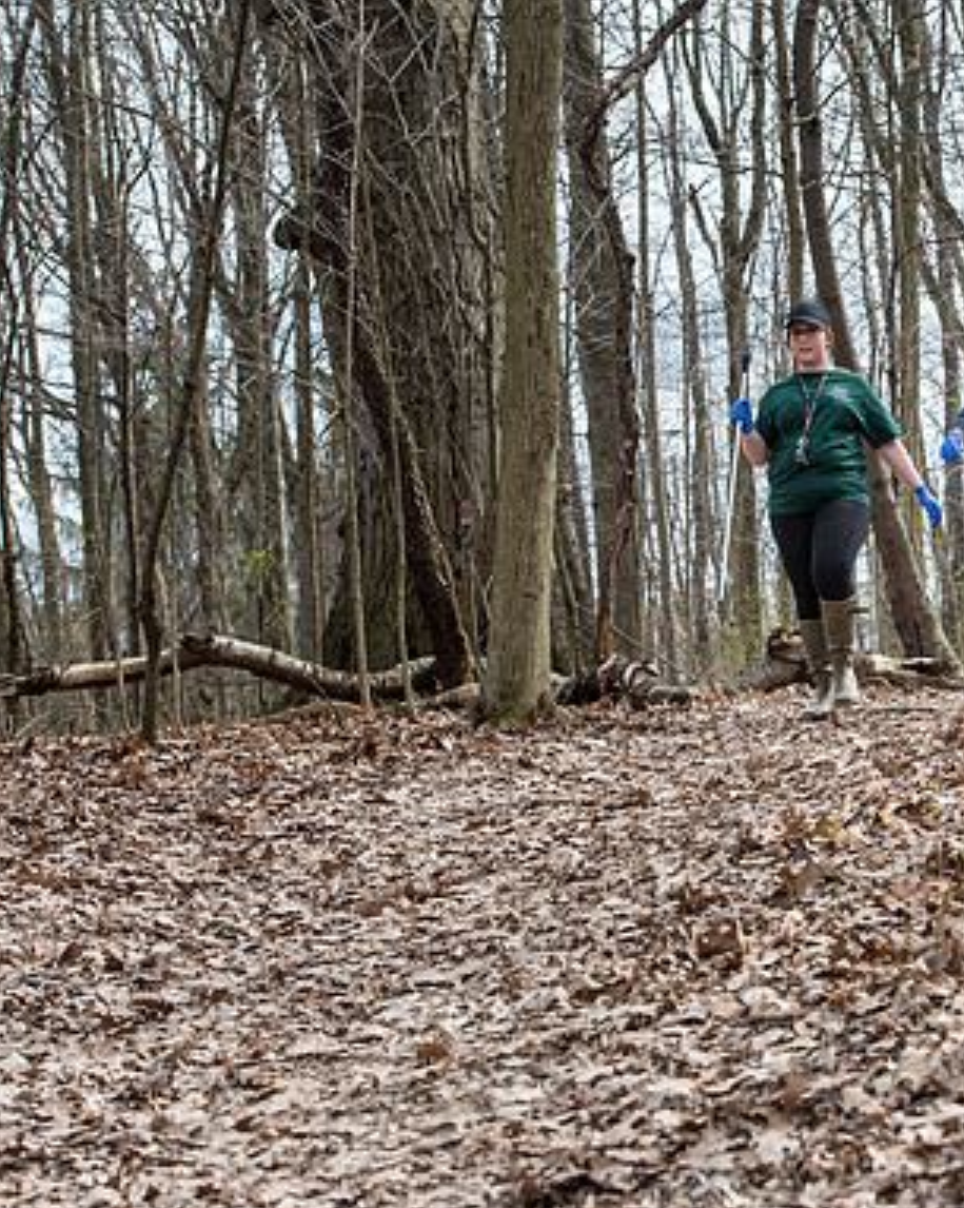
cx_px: 898
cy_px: 606
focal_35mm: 107
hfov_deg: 14.2
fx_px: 3821
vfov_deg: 18.0
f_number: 8
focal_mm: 75
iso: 250
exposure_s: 1/250
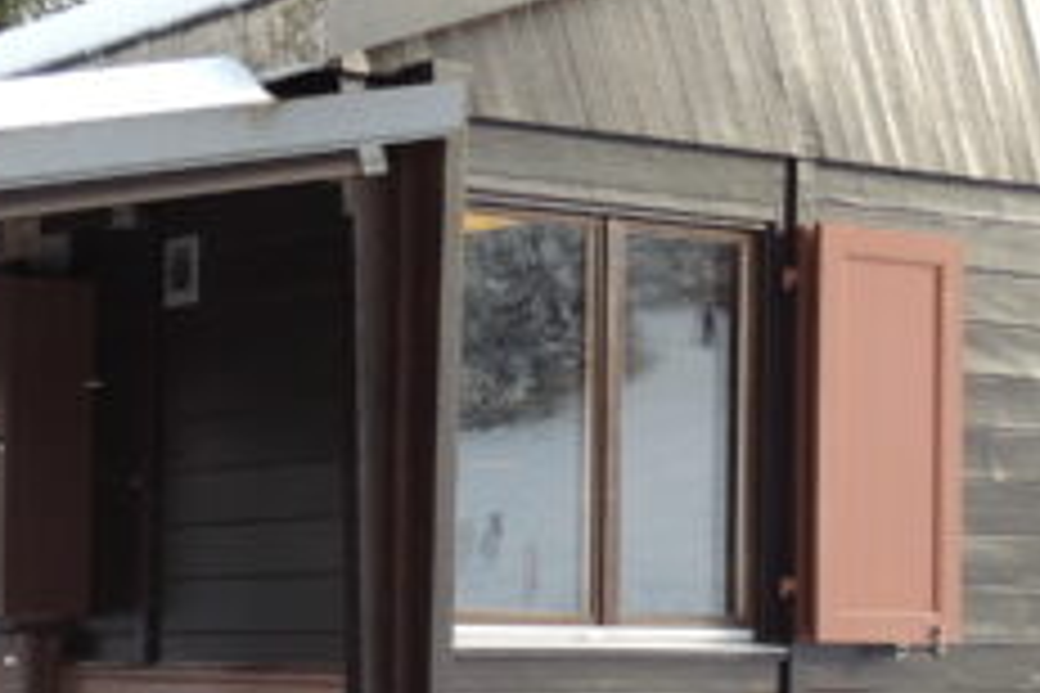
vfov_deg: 12.0
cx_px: 437
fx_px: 3293
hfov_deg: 17.9
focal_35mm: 114
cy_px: 554
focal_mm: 5.8
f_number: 3.2
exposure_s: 1/125
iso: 100
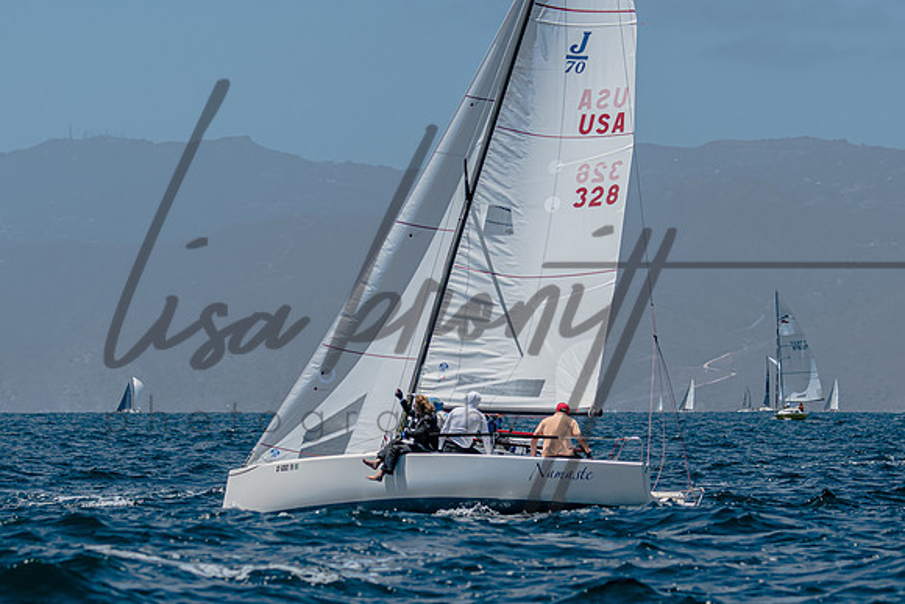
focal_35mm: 259
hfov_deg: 8.0
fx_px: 6509
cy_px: 337
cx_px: 461
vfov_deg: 5.3
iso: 200
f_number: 5
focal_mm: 140
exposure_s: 1/2000
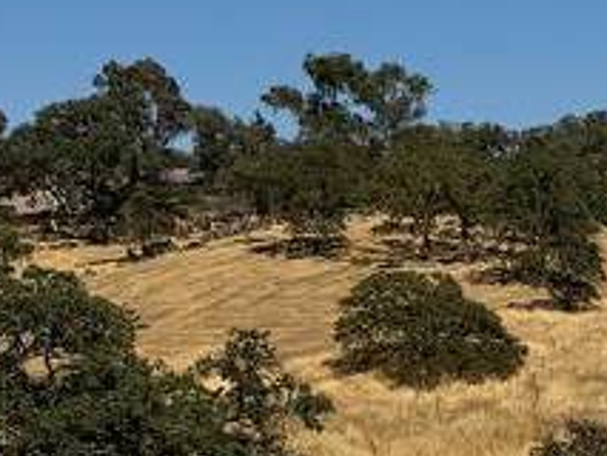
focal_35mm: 144
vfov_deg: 10.0
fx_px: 2526
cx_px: 1100
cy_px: 647
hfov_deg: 12.5
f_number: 1.78
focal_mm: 6.76
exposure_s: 1/7937
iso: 80
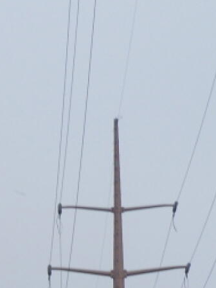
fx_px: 4027
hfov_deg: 3.1
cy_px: 333
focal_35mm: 484
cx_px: 6
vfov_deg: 4.1
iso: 80
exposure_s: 1/125
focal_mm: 26.4
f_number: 3.2
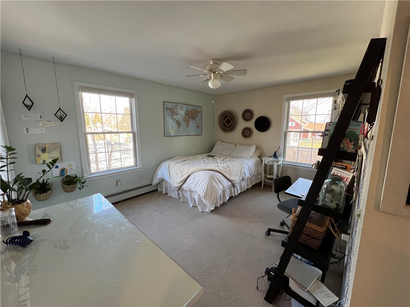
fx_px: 154
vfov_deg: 89.9
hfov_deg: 106.2
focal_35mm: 13
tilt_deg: -10.5
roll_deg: -0.2
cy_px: 154
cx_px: 205
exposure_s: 1/120
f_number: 1.8
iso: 160
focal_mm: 1.57
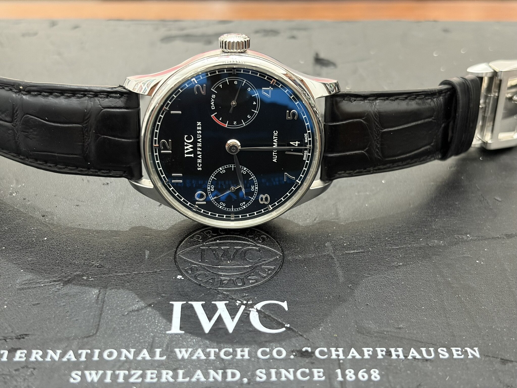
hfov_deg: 36.8
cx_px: 258
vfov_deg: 28.0
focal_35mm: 52
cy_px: 194
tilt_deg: -34.4
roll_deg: -0.8
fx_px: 777
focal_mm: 5.96
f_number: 1.6
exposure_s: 1/25
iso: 250
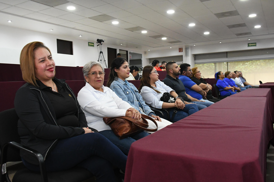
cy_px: 91
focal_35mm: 33
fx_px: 251
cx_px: 137
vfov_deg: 40.0
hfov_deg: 57.2
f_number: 5.6
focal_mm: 22
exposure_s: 1/100
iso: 5000
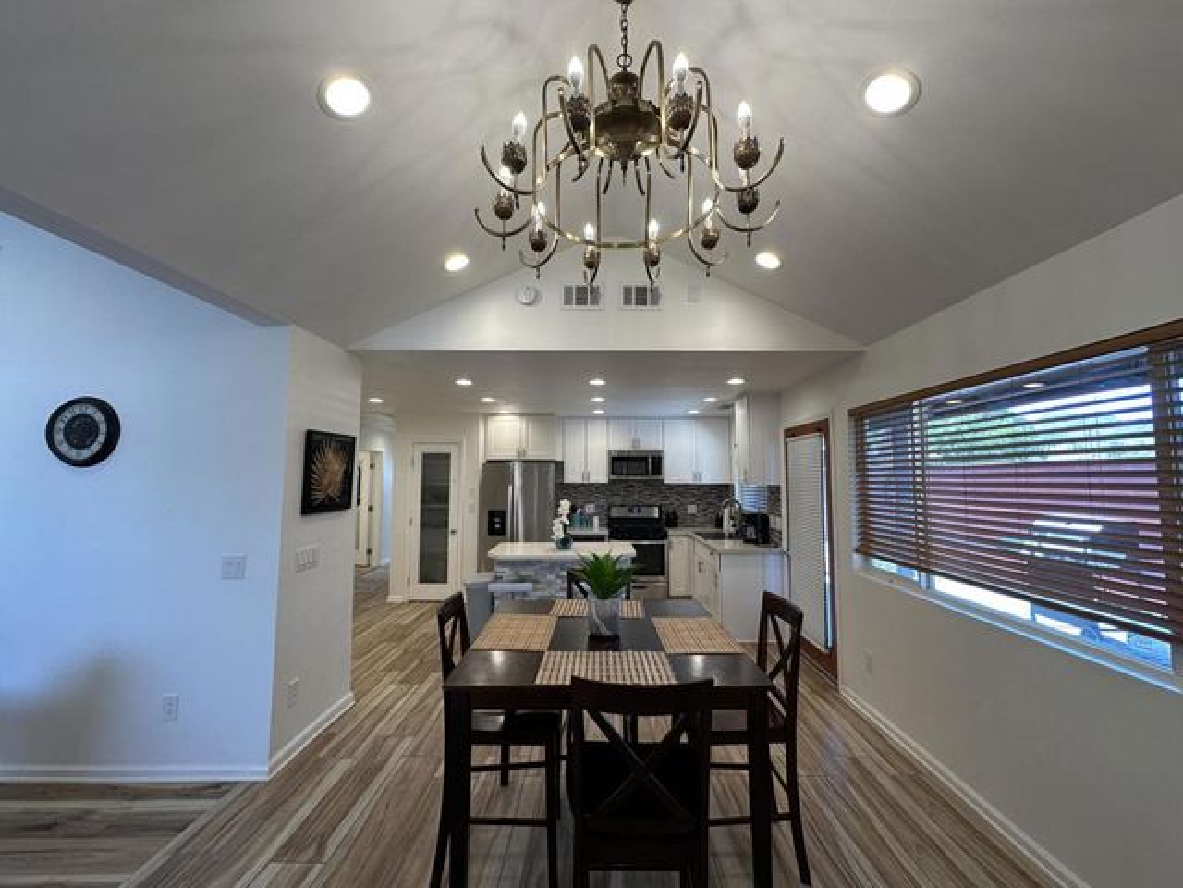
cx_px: 592
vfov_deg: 85.7
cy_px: 444
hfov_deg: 102.1
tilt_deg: +3.8
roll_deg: +0.0
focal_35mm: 14
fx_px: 478
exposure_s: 1/120
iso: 100
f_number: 2.2
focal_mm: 2.22
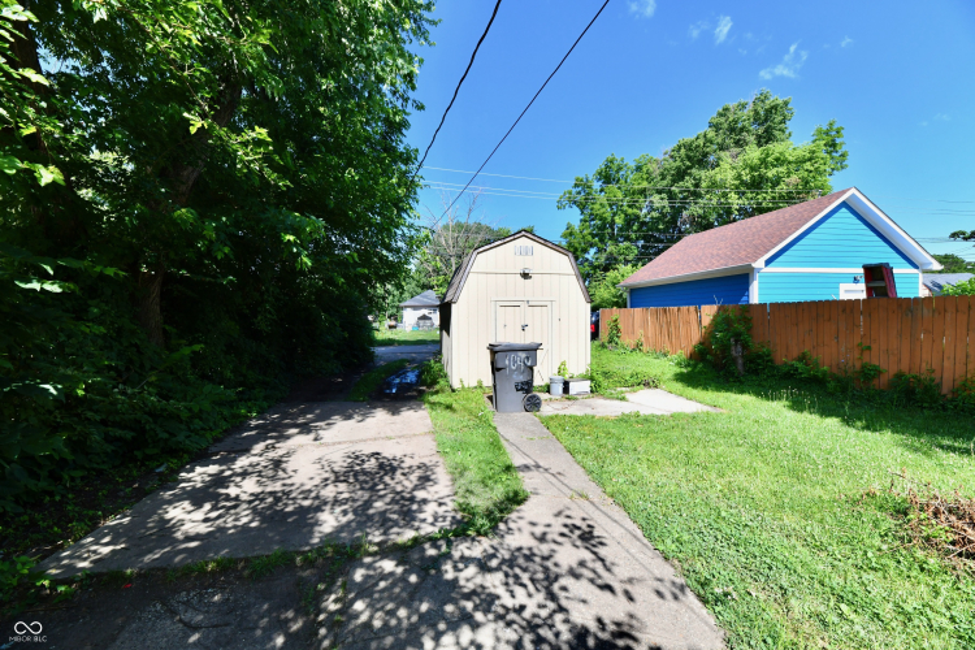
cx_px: 488
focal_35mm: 14
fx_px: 379
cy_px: 325
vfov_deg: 81.2
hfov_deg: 104.3
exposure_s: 1/500
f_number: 11
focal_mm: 14
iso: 640
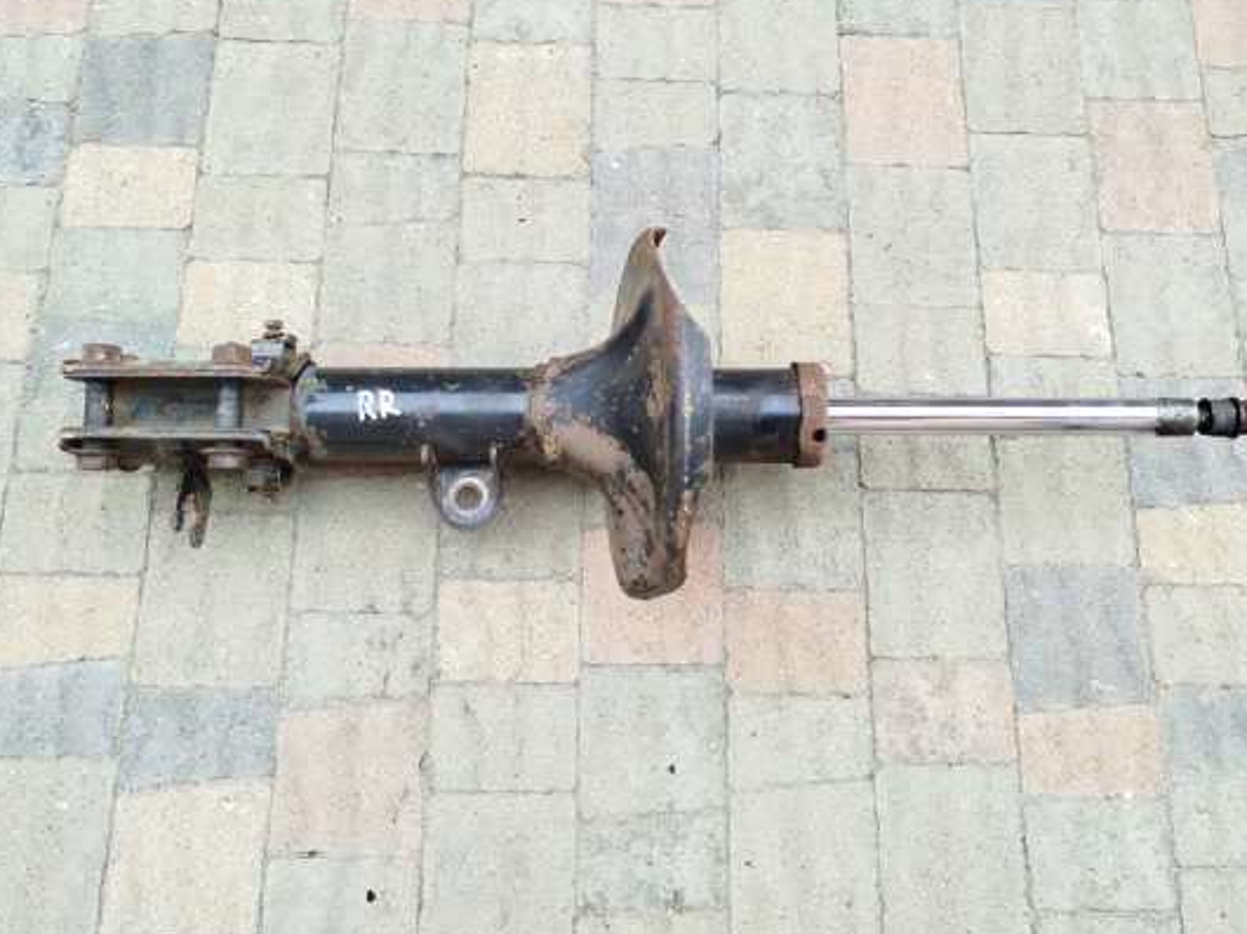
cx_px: 628
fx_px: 1044
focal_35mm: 29
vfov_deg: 48.1
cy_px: 416
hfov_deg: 61.7
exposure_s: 1/50
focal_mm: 5.31
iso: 80
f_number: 1.7
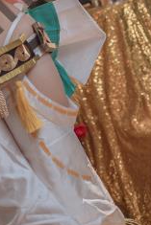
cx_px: -46
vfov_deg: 12.0
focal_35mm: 170
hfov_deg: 8.0
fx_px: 1068
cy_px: 45
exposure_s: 1/160
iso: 64
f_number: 2.2
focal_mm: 50
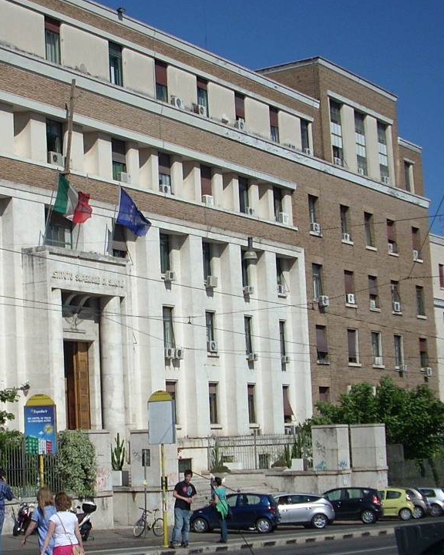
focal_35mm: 77
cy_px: 294
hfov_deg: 19.6
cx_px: 59
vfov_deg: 24.7
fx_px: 1265
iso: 64
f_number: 5.6
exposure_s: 1/621
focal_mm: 6.2
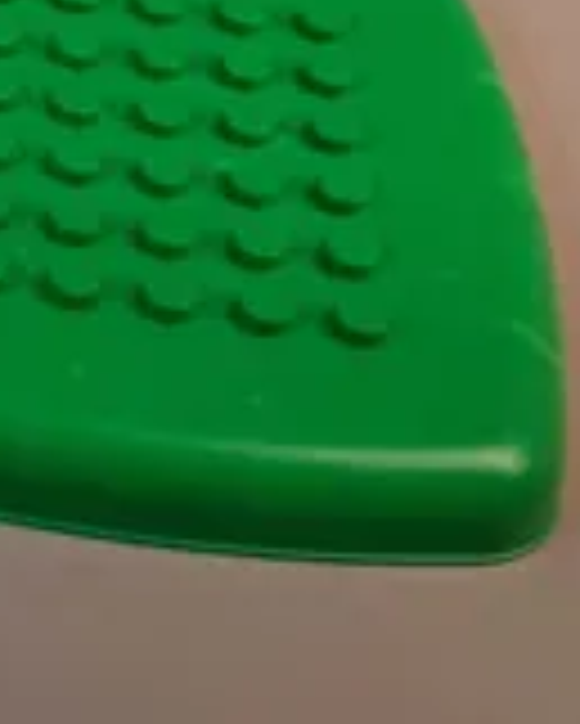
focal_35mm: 98
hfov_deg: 14.4
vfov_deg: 17.7
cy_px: -328
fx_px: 2101
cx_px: -346
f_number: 1.8
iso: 320
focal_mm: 4
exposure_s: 1/50
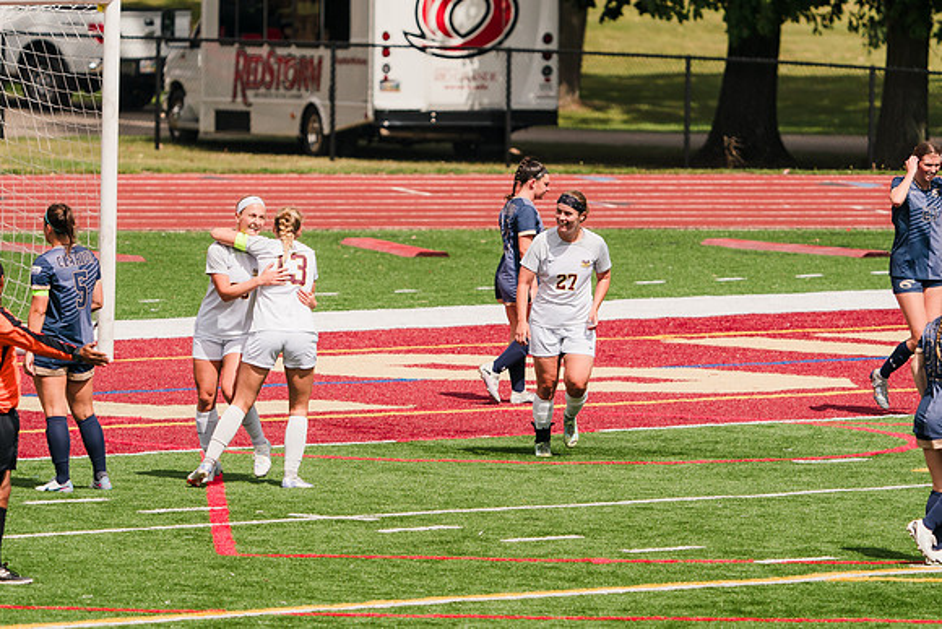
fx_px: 11338
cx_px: 444
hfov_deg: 4.8
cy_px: 287
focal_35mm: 433
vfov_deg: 3.2
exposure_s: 1/1600
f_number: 6.3
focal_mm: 326
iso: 200
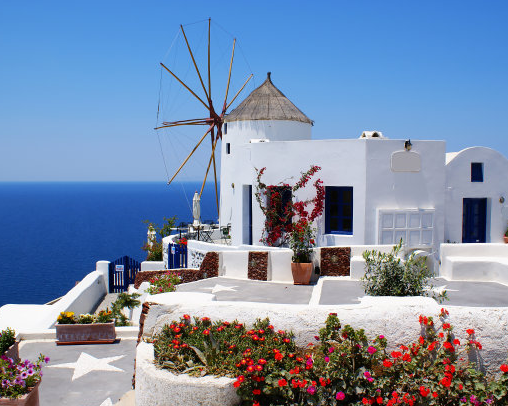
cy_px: 204
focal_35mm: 34
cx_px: 261
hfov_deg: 52.9
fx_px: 511
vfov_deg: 43.3
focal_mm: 20
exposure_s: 1/320
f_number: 10
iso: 100
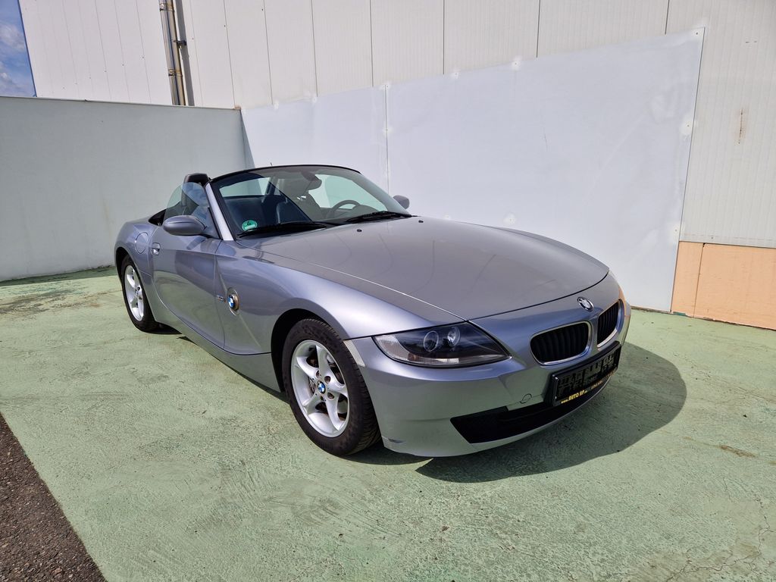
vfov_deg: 58.9
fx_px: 516
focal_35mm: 23
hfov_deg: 73.9
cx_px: 388
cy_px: 291
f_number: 1.8
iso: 50
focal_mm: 5.4
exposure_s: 1/3712
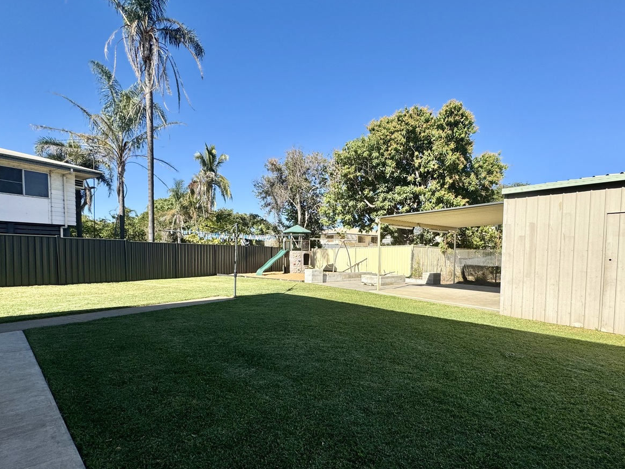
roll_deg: -1.4
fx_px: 325
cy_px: 270
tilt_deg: +0.0
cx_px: 334
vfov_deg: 71.2
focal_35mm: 18
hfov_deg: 87.6
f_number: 2.2
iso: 50
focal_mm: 2.22
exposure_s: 1/1078
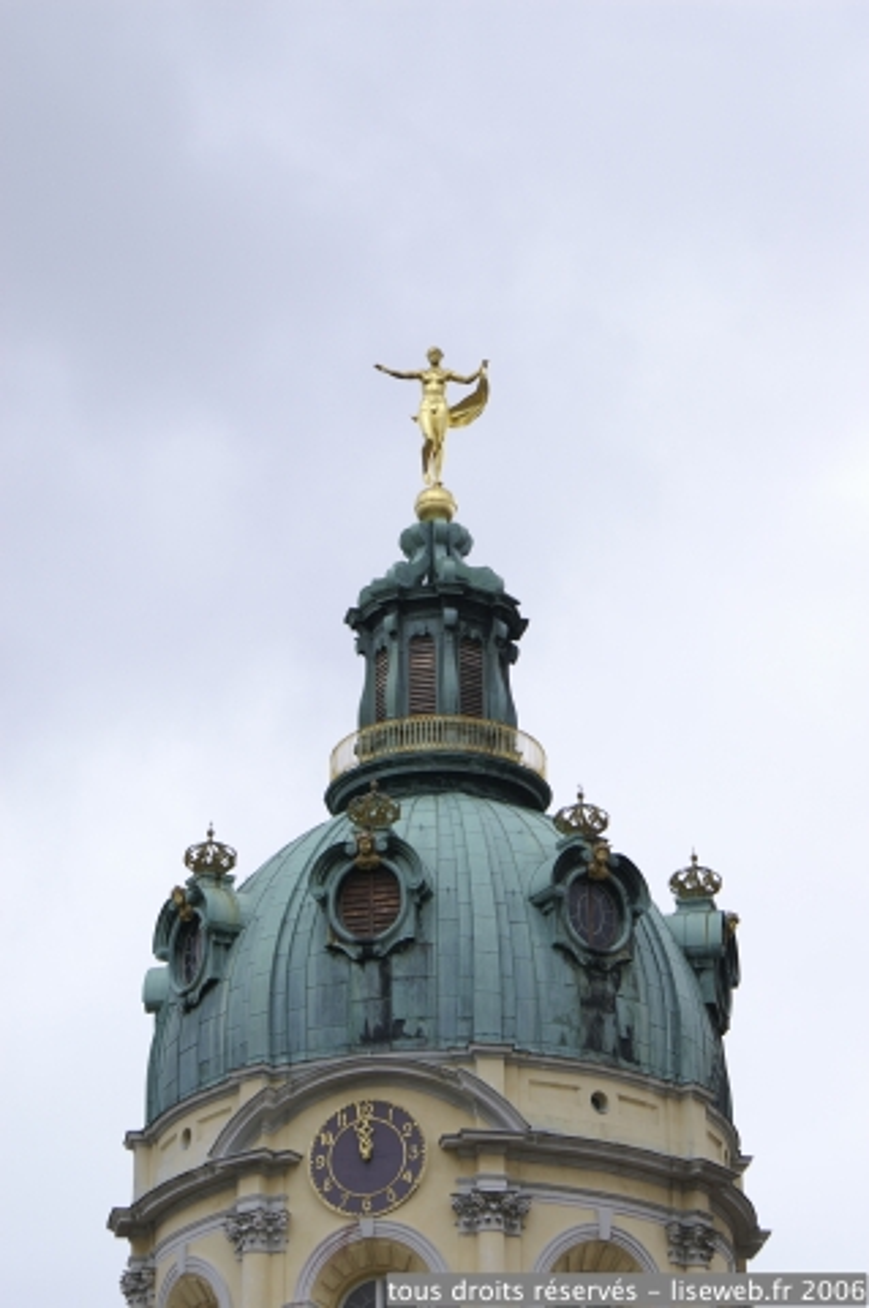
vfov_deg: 19.5
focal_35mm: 105
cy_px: 654
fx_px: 3810
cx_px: 434
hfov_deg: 13.0
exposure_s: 1/160
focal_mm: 70
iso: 100
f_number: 8
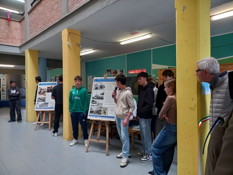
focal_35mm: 25
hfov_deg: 69.4
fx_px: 168
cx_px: 116
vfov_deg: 54.9
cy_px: 88
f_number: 2
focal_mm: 4.6
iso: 160
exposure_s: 1/50
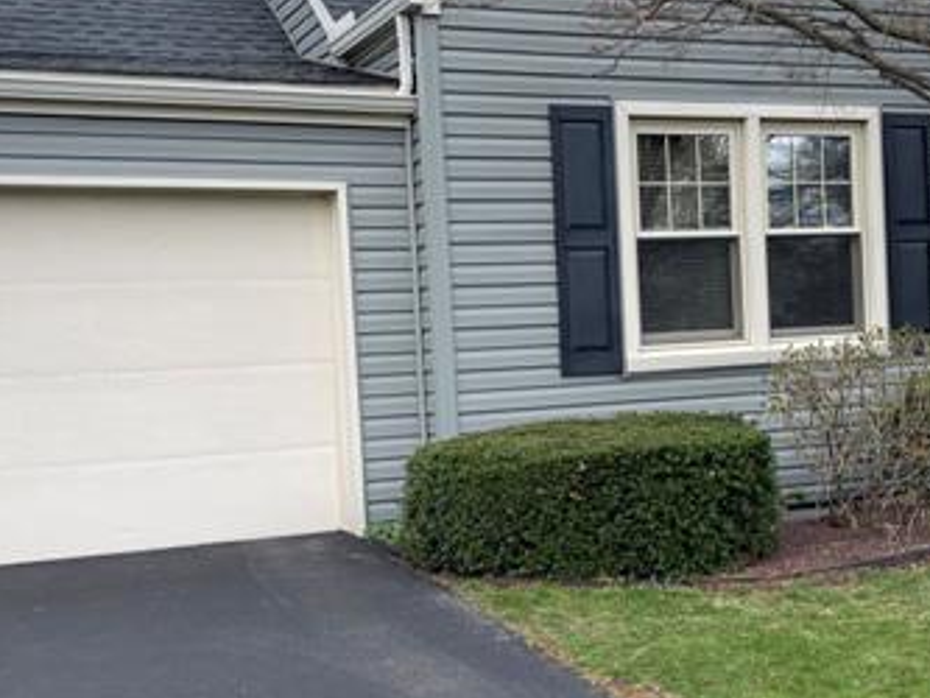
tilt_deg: -1.4
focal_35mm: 48
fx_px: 1290
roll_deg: +2.5
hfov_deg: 39.6
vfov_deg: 30.3
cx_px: 525
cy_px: 366
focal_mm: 5.1
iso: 32
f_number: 1.6
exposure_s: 1/867
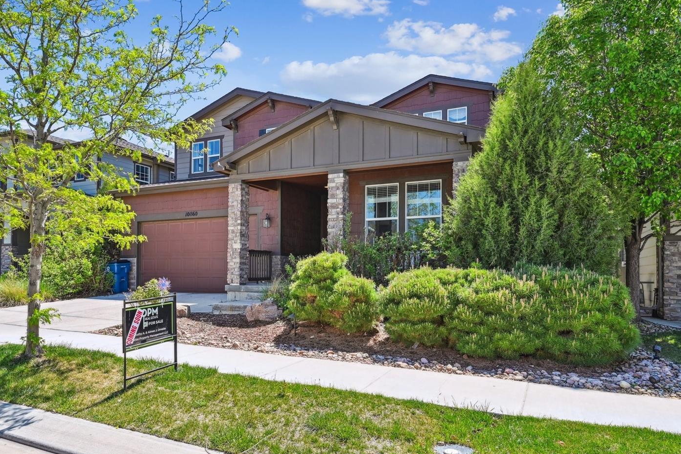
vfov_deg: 53.9
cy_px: 228
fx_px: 446
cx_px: 297
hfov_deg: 74.4
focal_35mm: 24
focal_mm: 20.5
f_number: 10
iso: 400
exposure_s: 1/250
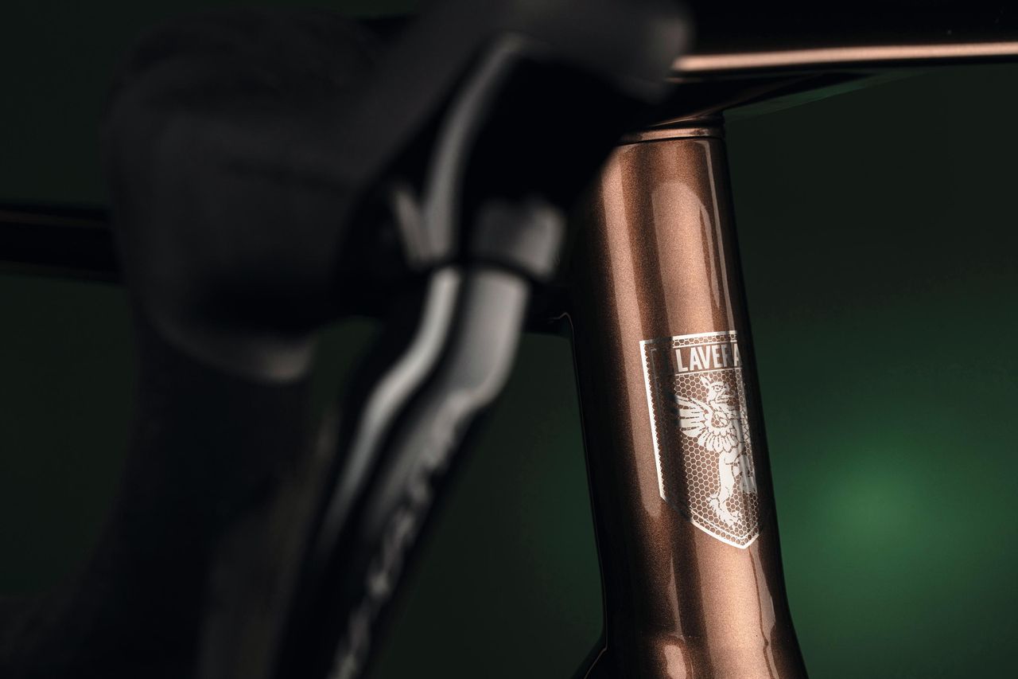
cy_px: 340
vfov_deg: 13.0
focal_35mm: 105
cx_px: 509
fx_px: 2969
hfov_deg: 19.5
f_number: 14
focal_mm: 105
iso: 200
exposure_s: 1/250
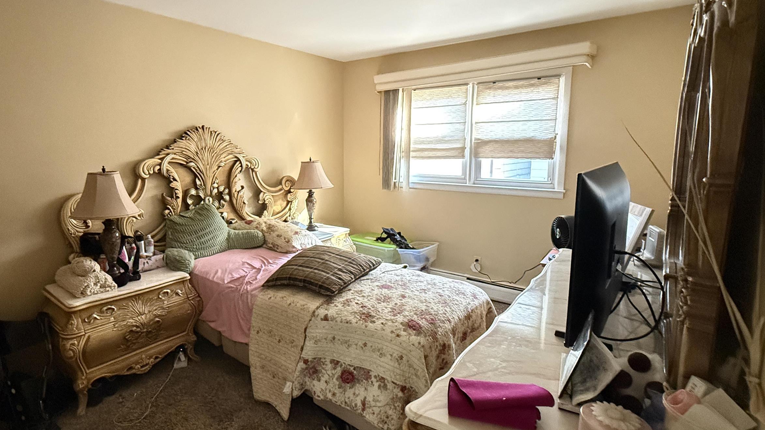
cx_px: 324
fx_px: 406
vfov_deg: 55.8
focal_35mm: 20
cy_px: 198
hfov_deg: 86.0
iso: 1000
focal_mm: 2.22
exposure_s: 1/60
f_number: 2.2
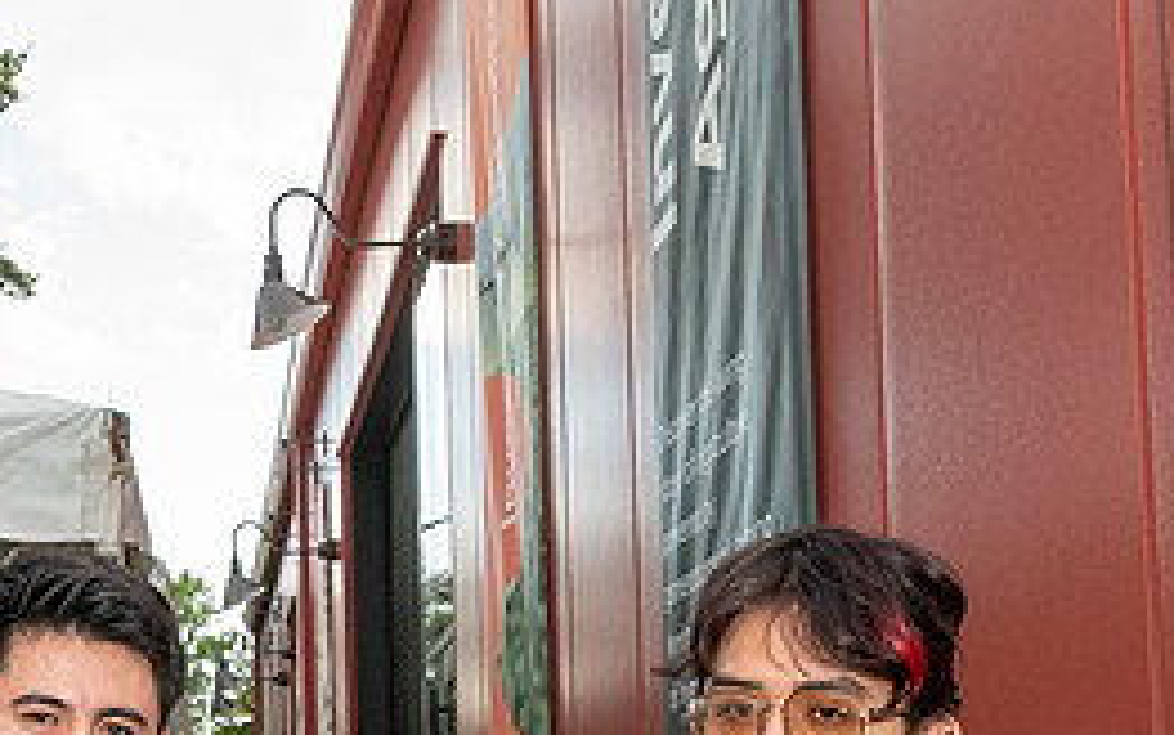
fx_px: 1953
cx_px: 260
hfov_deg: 32.7
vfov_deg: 20.1
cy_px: 854
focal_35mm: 61
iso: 1600
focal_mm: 18
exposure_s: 1/200
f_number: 10
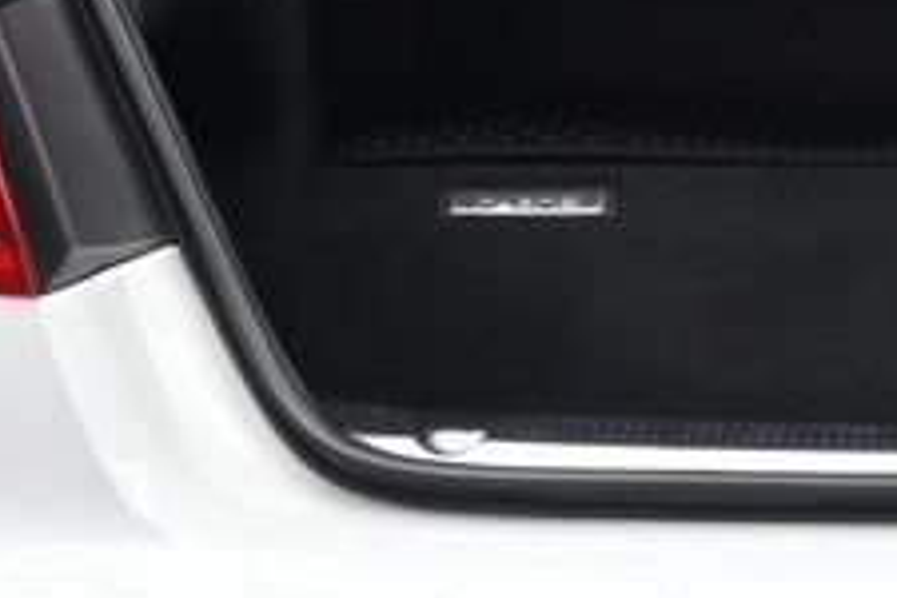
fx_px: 4136
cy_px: -157
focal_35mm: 166
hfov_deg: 12.1
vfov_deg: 8.2
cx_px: 1033
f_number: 5.6
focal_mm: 23
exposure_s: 1/125
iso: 400
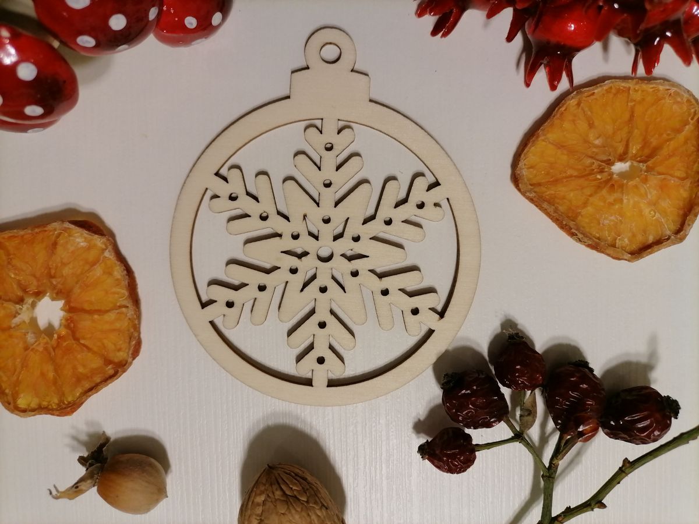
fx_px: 545
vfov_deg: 51.4
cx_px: 350
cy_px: 262
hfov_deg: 65.3
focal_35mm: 27
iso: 100
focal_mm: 5.4
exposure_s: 1/33.3
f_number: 1.8
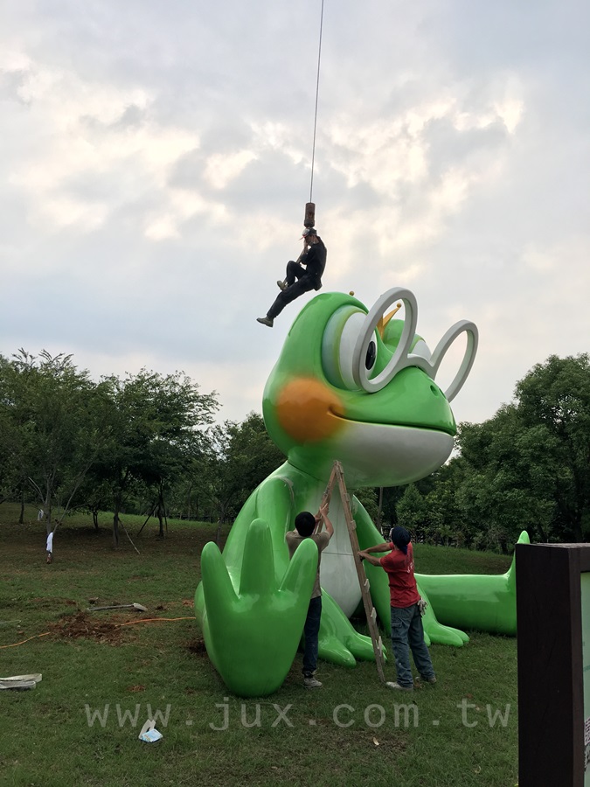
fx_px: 659
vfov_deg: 61.7
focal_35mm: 29
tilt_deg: +9.6
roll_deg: -2.1
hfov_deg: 48.2
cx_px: 295
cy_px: 394
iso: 25
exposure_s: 1/1282
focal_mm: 4.15
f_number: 2.2
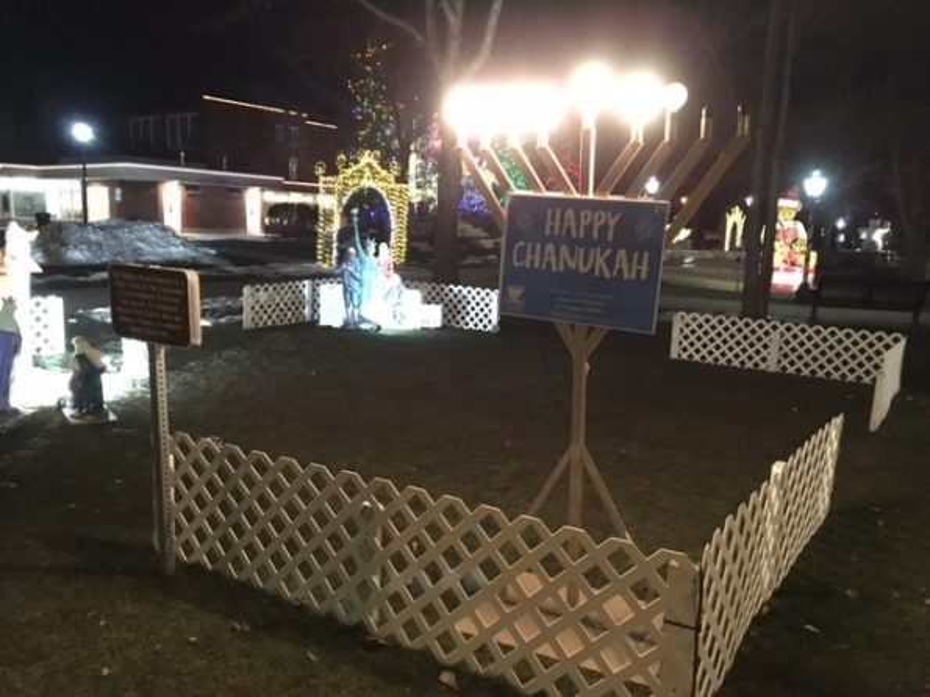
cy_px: 348
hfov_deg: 61.7
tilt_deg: -10.8
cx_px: 465
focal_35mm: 29
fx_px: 779
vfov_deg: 48.2
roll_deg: -0.4
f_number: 2.2
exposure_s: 1/15
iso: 1250
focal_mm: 4.15
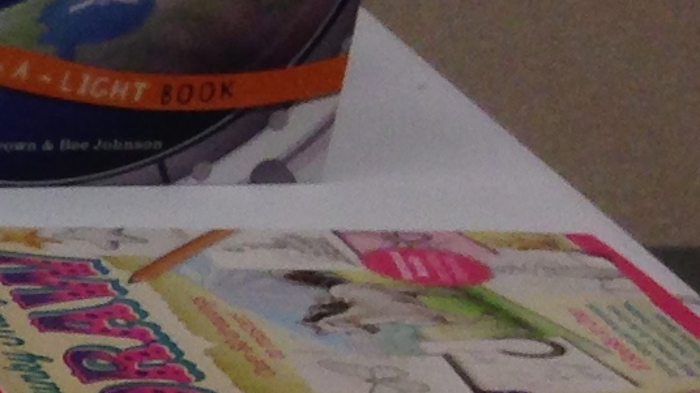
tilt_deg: -29.5
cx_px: -1267
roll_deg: -1.1
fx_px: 4063
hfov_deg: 8.5
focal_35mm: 219
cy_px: 646
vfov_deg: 5.5
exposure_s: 1/120
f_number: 2.4
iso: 64
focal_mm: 4.12
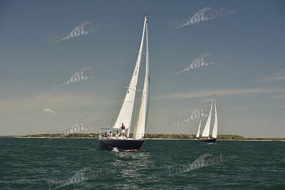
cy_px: 95
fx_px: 673
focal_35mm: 85
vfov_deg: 16.1
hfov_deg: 23.9
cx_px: 142
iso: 250
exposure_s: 1/800
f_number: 6.3
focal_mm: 85
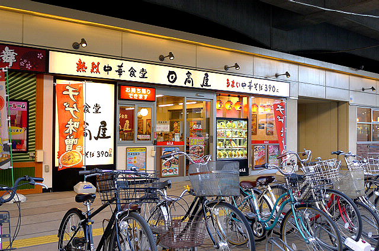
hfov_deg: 52.0
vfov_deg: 35.8
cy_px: 126
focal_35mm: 37
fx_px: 389
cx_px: 190
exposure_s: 1/80
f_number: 2.4
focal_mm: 7.9
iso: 100
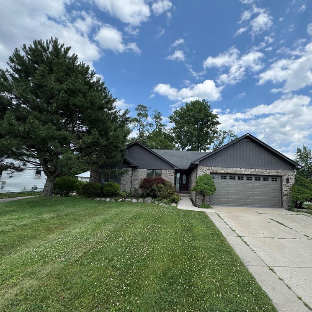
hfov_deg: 83.1
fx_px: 173
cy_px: 157
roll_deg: -2.8
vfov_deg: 84.0
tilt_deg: +8.2
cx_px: 185
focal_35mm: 17
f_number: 2.2
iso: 50
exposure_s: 1/1567
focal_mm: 2.22
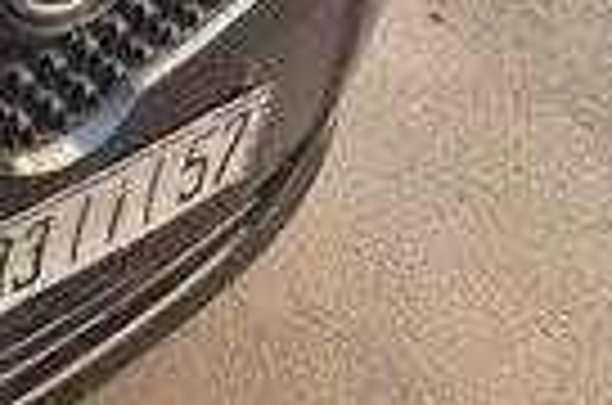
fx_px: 1950
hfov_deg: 14.4
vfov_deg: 11.2
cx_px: -662
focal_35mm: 115
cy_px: -286
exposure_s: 1/225
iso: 25
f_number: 1.8
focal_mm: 5.4
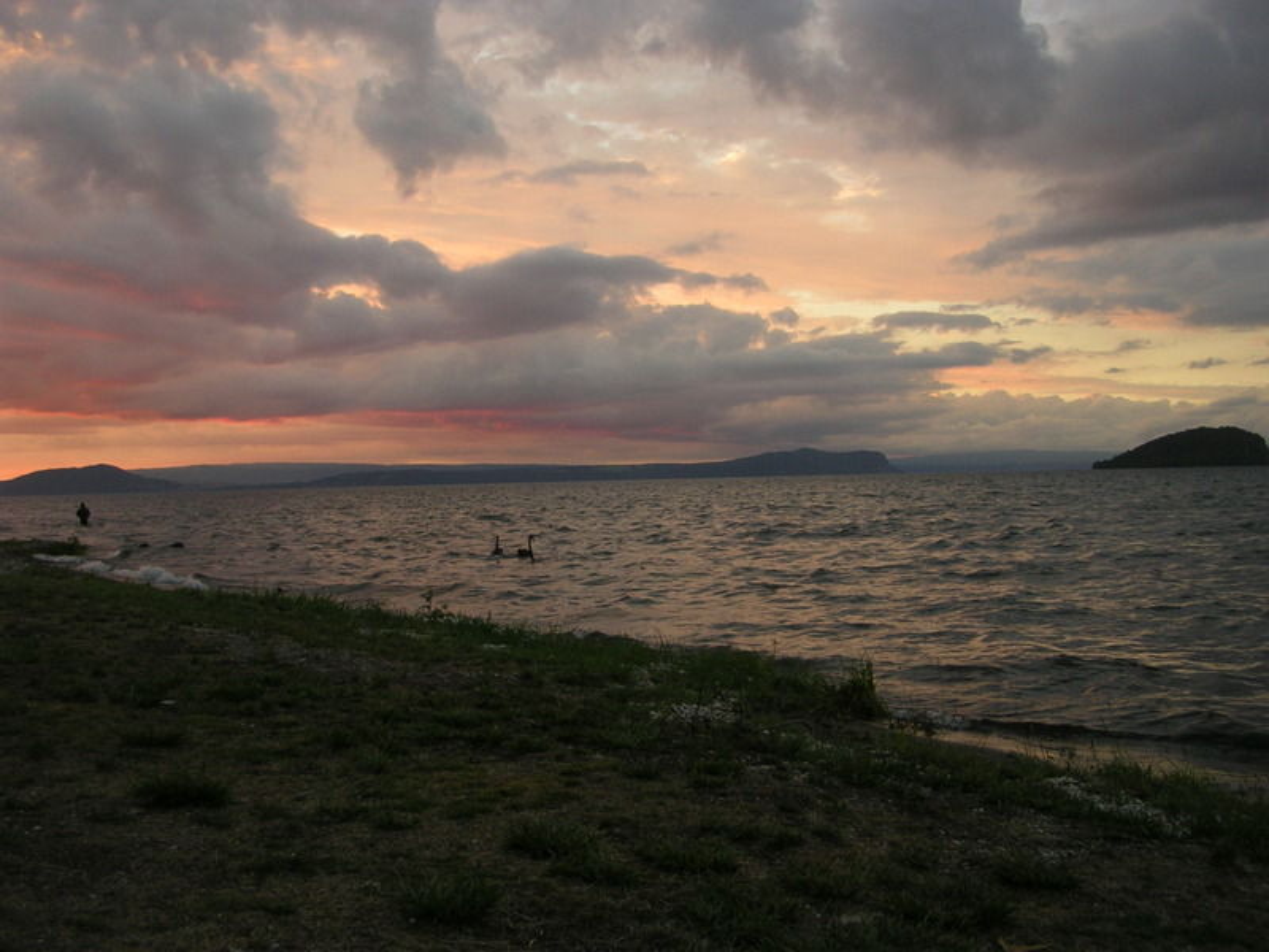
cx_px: 634
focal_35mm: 38
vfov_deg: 37.7
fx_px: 1393
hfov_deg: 49.0
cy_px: 476
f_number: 2.8
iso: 50
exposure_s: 1/53.1
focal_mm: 5.8
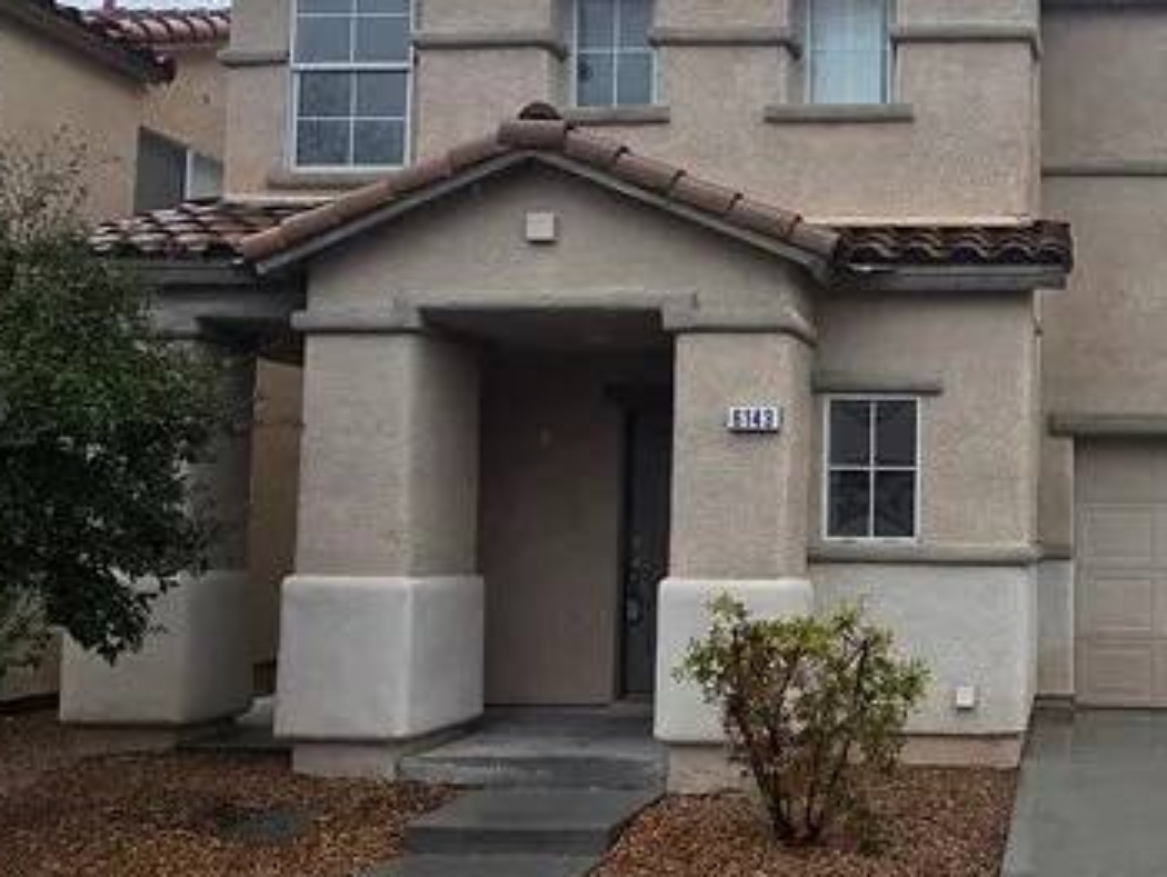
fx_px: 1282
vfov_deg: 37.8
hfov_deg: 45.9
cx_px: 964
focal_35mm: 38
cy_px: 423
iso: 50
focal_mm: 2.2
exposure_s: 1/694
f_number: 2.2
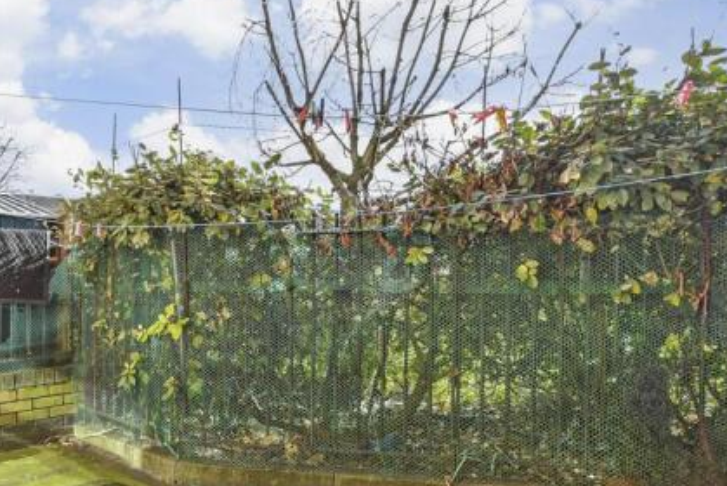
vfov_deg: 51.1
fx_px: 505
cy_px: 284
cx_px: 202
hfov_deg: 67.9
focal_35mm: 25
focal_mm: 11
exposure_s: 1/200
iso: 400
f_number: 7.1
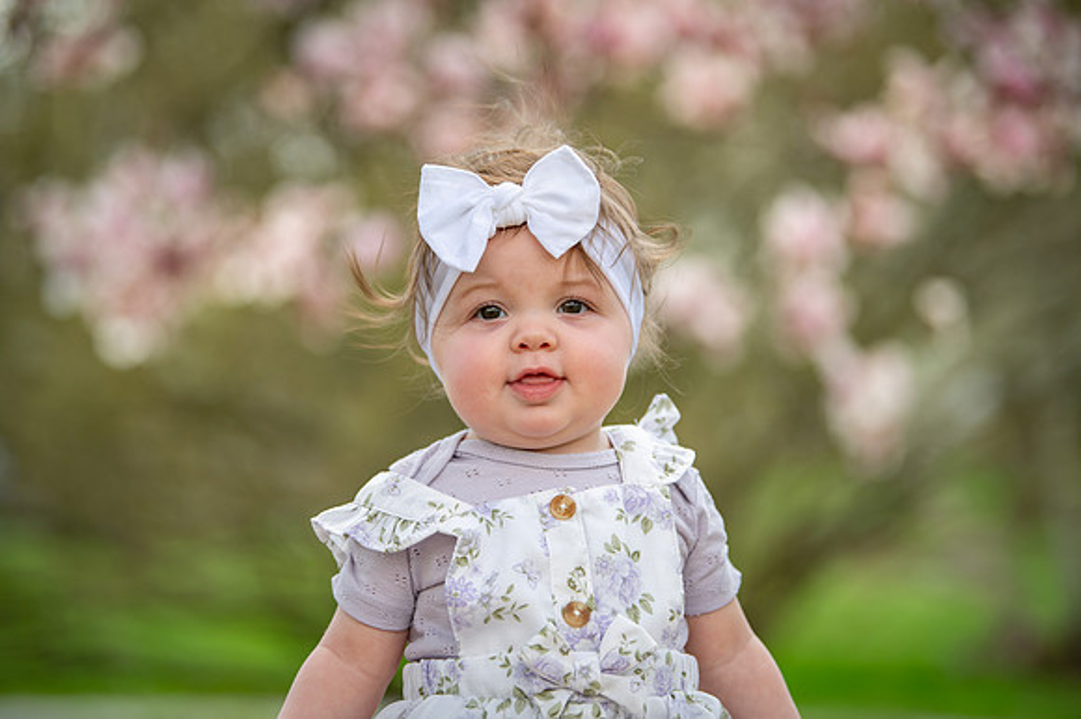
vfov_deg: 11.4
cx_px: 540
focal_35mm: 120
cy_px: 360
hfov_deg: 17.1
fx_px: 3601
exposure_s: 1/1250
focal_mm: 120
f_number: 2.8
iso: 320
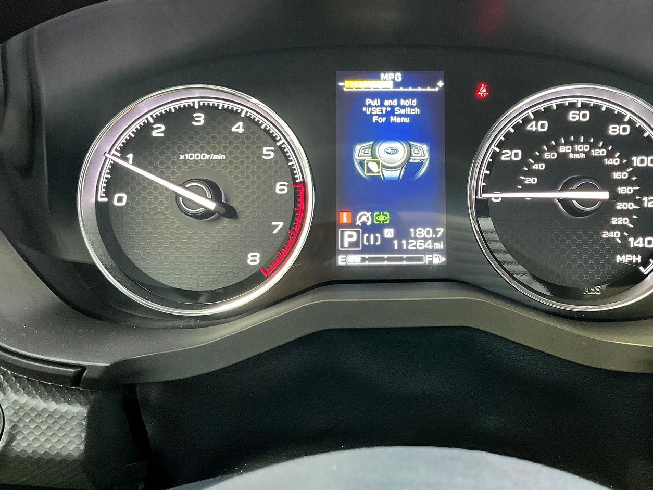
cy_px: 188
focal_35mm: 37
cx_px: 396
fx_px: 698
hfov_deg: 49.8
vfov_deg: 38.5
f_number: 1.8
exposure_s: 1/30
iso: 320
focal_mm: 3
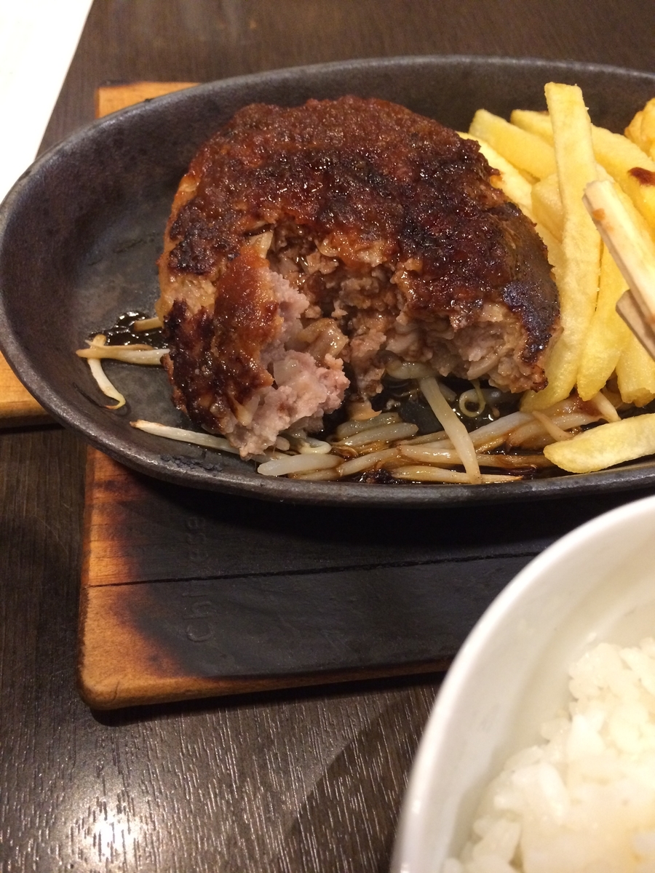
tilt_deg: -58.1
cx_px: 328
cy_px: 436
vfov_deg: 61.7
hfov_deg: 48.2
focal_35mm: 29
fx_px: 732
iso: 250
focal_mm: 4.15
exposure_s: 1/30
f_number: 2.2
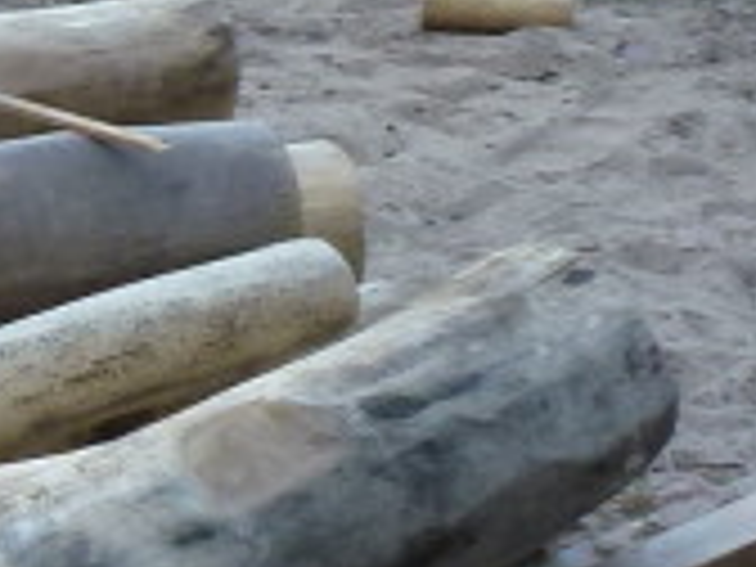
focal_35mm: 183
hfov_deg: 9.4
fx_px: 3997
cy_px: 369
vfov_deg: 8.1
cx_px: -1206
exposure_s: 1/60
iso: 200
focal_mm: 5.4
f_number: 3.5
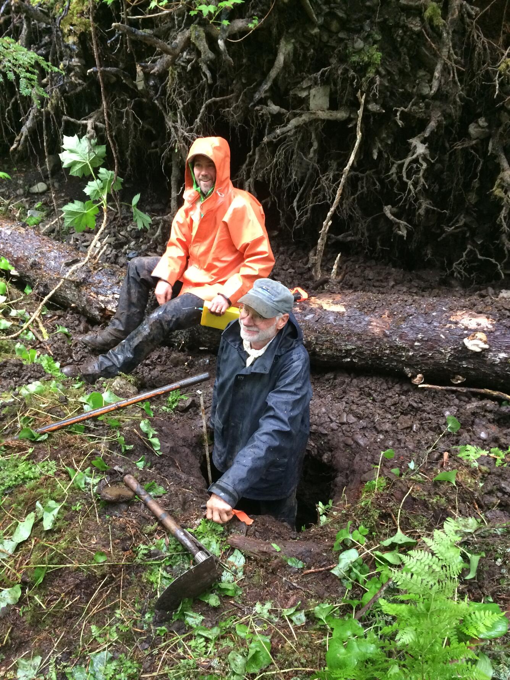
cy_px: 340
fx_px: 570
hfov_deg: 48.2
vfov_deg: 61.7
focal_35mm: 29
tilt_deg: -36.5
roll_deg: +1.6
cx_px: 255
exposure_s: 1/24
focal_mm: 4.15
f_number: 2.2
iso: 250
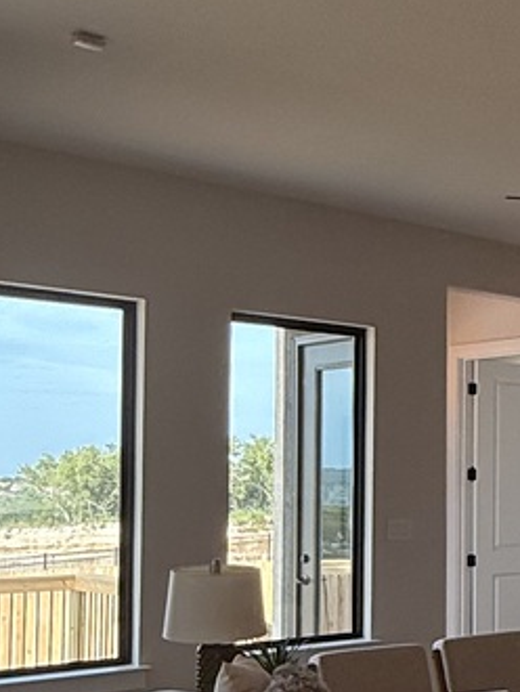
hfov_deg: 21.9
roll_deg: -0.6
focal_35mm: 61
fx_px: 1220
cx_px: 654
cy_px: 459
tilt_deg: +3.6
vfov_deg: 31.4
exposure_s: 1/273
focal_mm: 2.22
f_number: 2.2
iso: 50
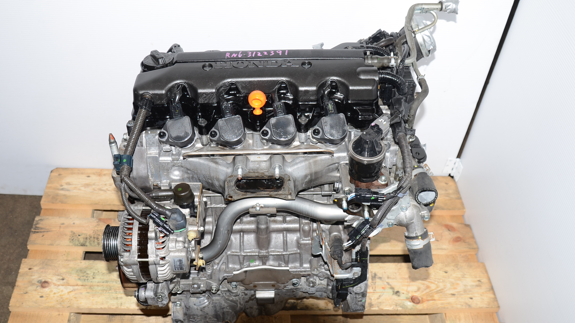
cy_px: 157
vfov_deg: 31.2
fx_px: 579
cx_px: 287
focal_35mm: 38
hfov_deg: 52.8
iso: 100
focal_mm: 24
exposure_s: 1/100
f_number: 5
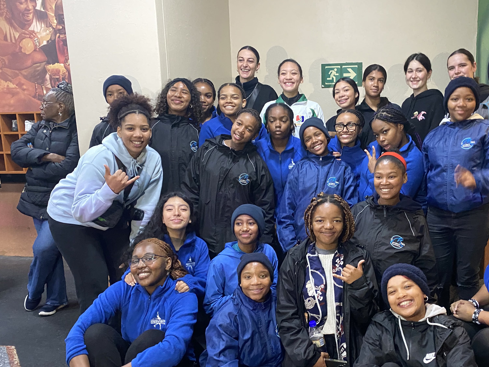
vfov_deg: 40.6
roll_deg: +0.5
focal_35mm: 35
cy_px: 215
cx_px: 305
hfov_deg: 52.1
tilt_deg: -11.3
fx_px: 494
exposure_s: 1/25
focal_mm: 4.25
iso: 500
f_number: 1.8
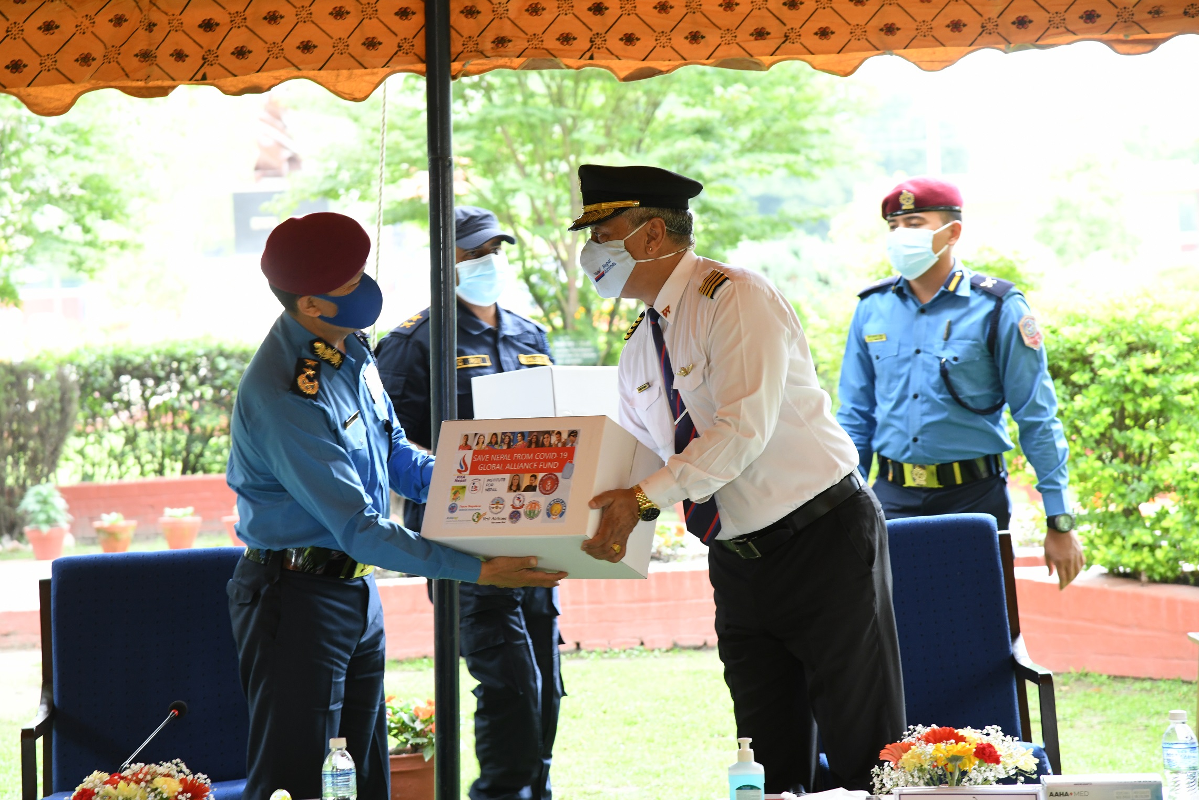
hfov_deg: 17.9
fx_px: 3798
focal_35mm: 114
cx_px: 550
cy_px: 419
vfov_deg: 12.0
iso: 1600
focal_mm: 105
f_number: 6.3
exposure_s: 1/80
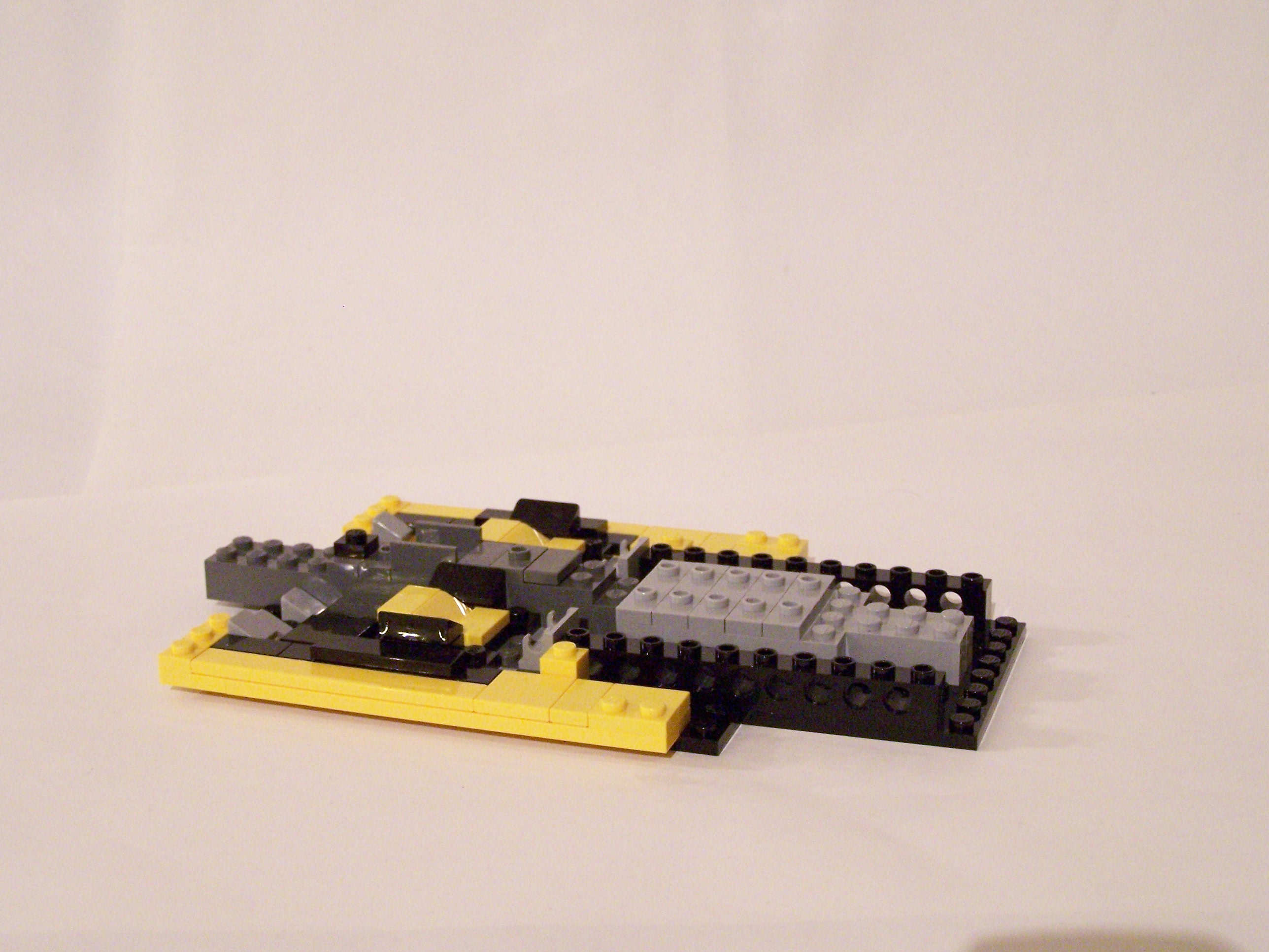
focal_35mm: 59
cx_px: 634
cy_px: 476
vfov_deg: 24.8
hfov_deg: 32.7
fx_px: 2163
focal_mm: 9.8
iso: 400
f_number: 3.1
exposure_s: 1/8
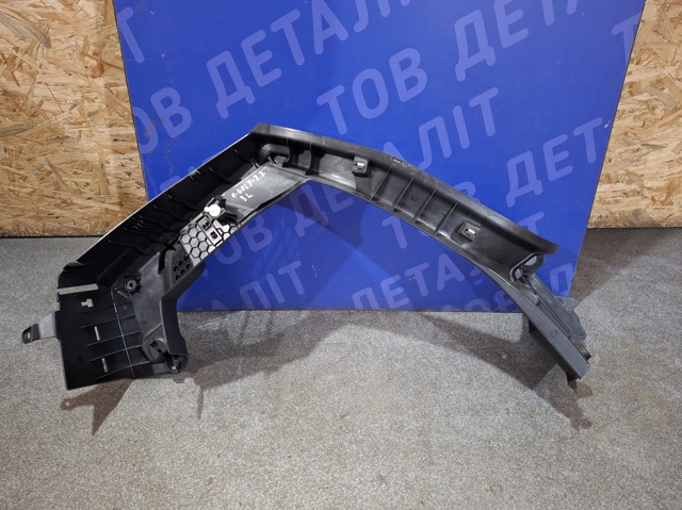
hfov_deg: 69.4
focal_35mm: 25
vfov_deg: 54.8
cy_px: 255
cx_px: 341
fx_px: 492
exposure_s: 1/24
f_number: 1.8
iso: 400
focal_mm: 4.69
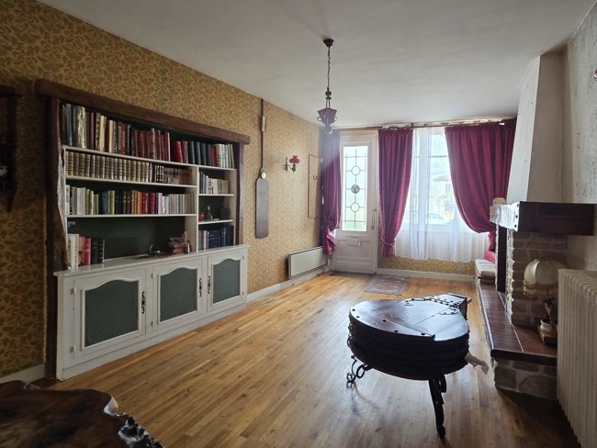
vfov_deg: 78.0
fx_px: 276
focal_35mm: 16
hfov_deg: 93.2
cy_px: 207
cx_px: 358
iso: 100
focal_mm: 2.2
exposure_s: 1/50
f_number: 2.2
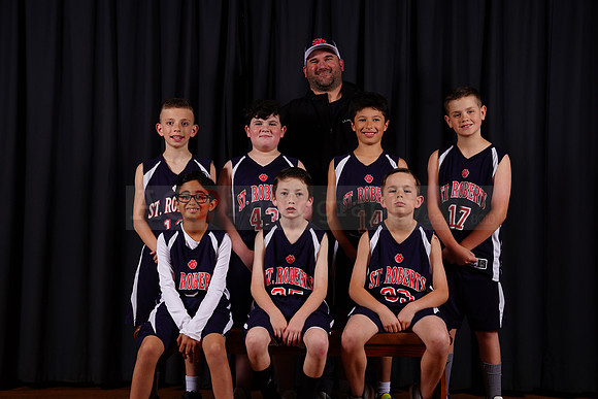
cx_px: 299
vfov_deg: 22.3
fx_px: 1013
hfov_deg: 32.9
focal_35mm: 61
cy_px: 200
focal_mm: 61
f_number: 6.3
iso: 200
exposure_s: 1/200
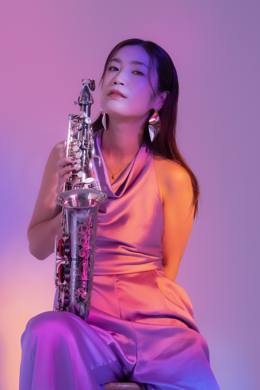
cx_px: 130
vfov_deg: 21.9
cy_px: 195
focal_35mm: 93
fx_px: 1008
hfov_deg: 14.7
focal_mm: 62
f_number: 16
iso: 250
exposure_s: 1/200
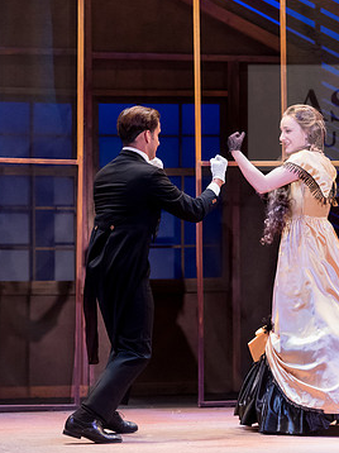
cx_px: 210
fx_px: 2549
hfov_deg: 7.6
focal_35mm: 195
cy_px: 218
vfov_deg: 10.2
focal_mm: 125
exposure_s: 1/320
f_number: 2.8
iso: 5000
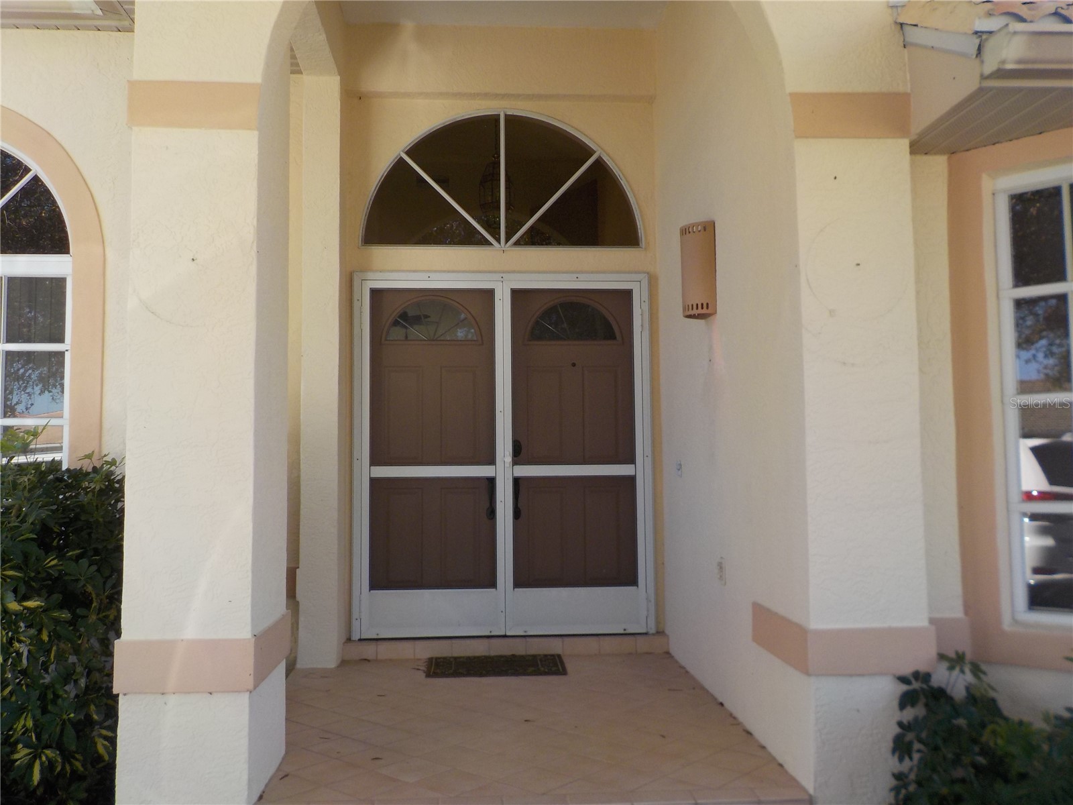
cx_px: 536
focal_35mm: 30
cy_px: 402
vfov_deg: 46.8
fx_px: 930
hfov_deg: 60.0
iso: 125
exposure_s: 1/250
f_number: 3.3
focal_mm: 4.1
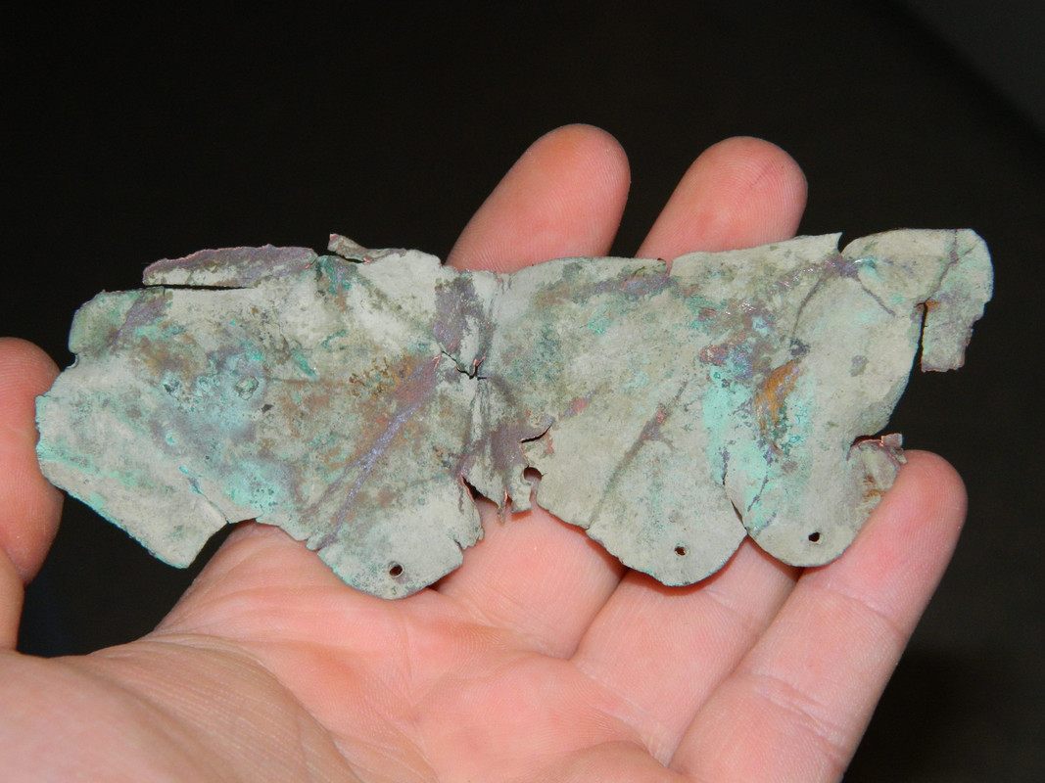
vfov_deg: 17.6
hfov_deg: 23.3
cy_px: 392
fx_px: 2536
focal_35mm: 84
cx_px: 522
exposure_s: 1/50
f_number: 4.2
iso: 200
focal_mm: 15.1
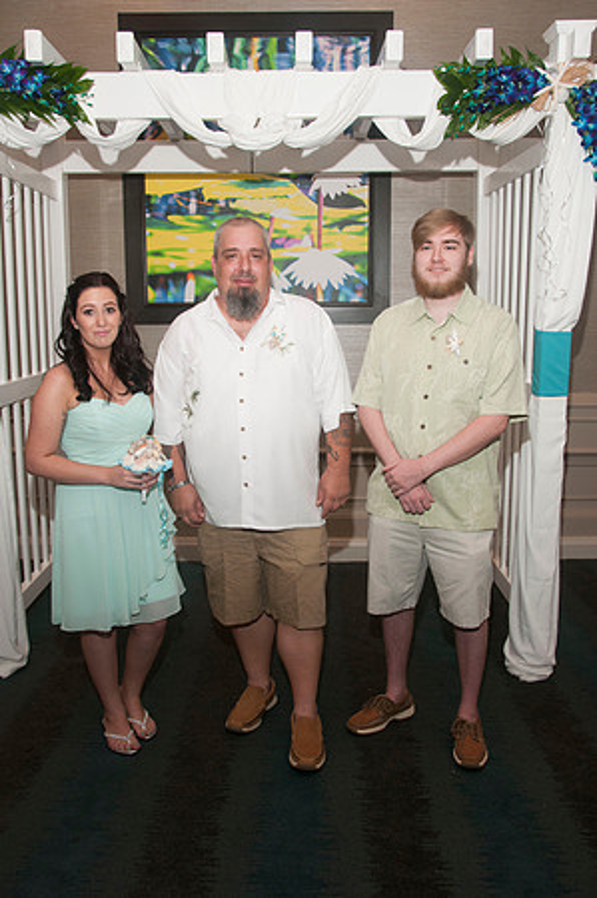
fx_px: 748
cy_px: 449
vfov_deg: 62.0
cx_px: 298
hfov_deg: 43.5
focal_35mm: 30
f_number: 5.6
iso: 400
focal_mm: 20
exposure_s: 1/60
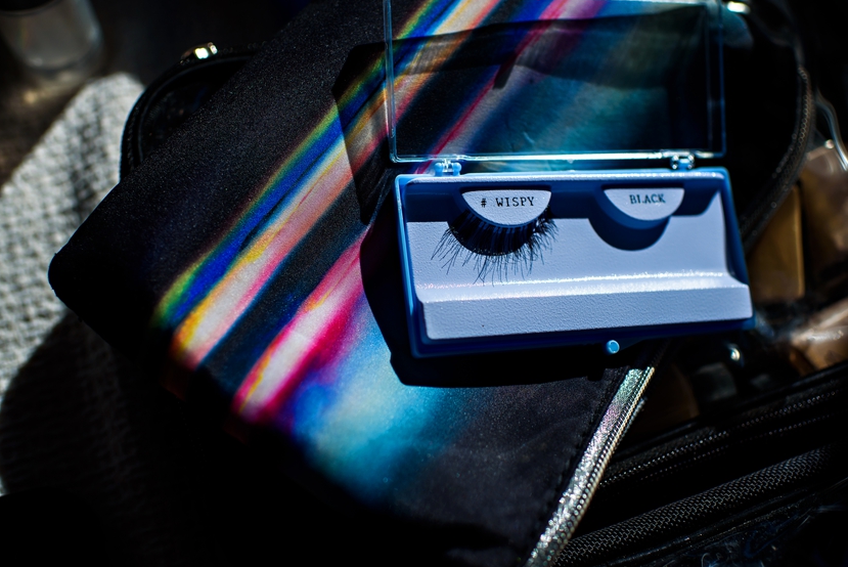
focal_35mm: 38
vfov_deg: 35.1
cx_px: 459
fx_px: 896
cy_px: 269
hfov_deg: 50.6
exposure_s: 1/3200
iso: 100
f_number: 2.8
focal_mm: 35
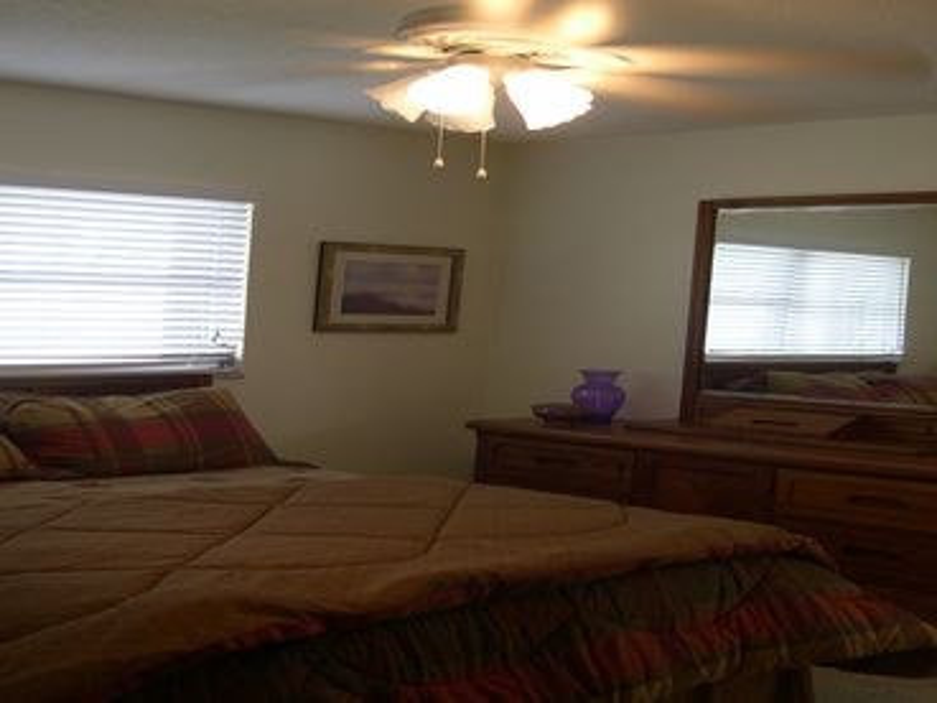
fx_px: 1029
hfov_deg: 49.0
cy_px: 352
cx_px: 468
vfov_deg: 37.7
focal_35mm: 38
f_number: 2.8
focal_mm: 8
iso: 100
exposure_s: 1/41.1
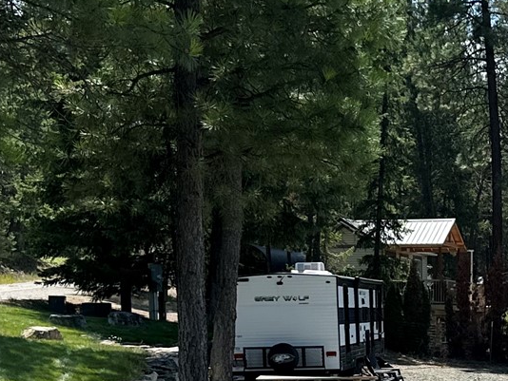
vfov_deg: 15.7
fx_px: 1351
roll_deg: -0.2
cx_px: 574
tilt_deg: -2.2
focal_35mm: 92
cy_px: 398
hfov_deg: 20.2
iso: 80
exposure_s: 1/3472
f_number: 1.78
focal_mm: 6.86
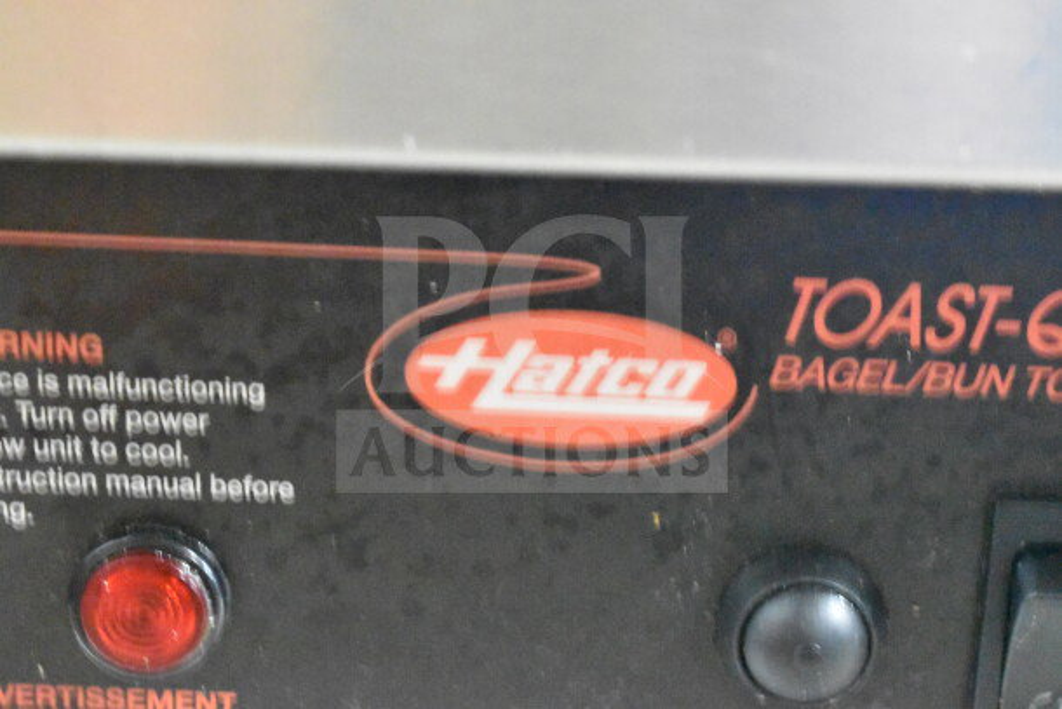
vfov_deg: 16.6
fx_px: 2434
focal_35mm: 82
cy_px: 354
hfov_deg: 24.6
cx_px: 531
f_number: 5.6
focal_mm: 55
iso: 25600
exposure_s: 1/10
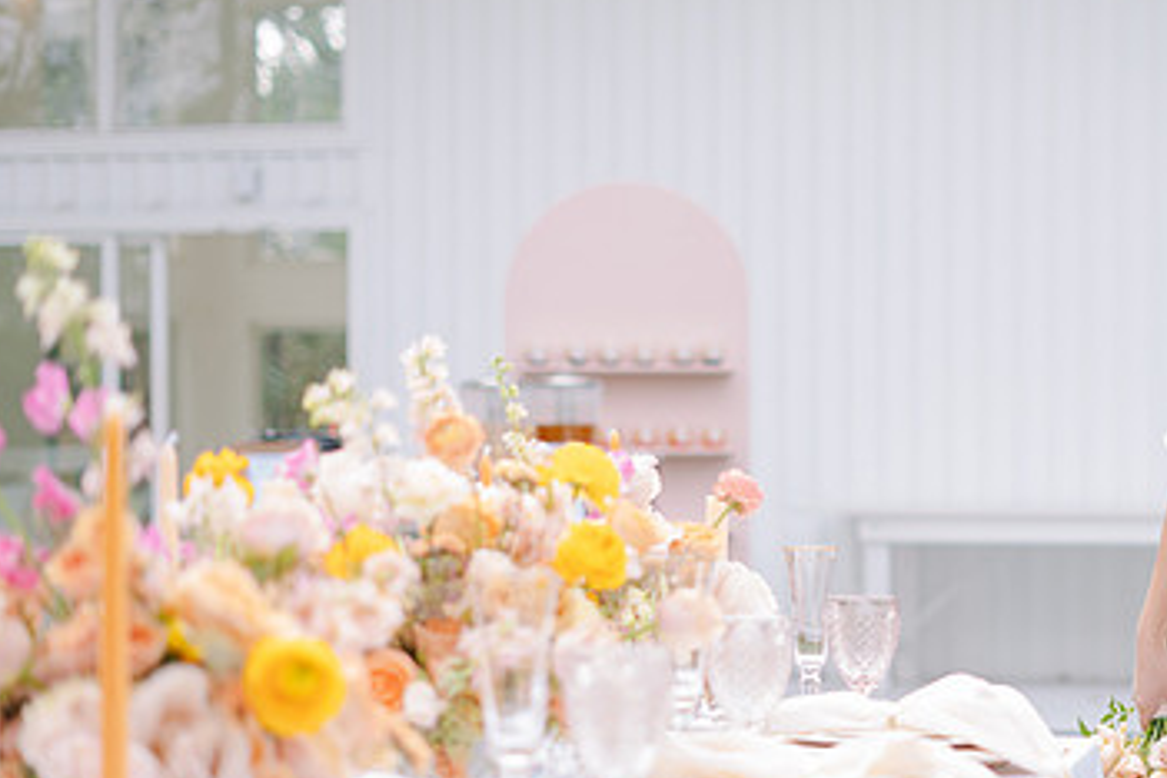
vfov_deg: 15.9
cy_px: 487
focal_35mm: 86
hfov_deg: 23.3
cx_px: 911
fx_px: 2788
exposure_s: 1/160
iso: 50
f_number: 2
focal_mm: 50
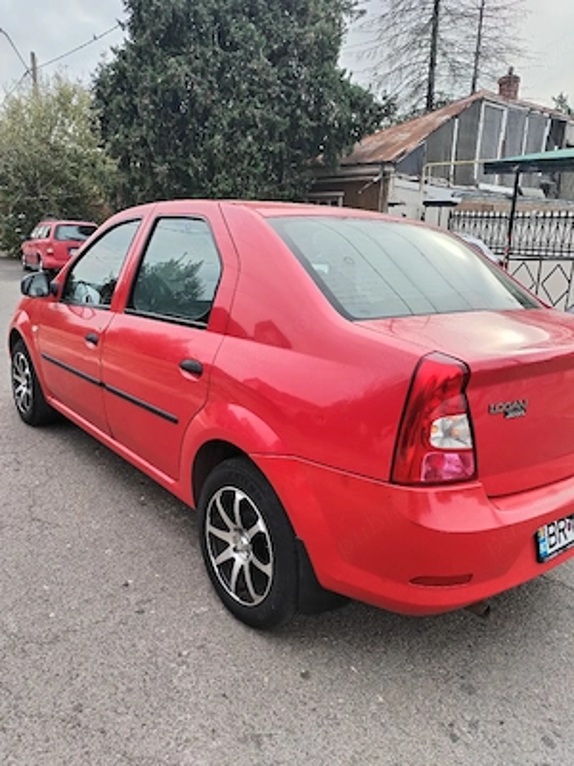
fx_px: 575
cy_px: 383
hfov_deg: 53.1
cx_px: 287
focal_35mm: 26
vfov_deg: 67.3
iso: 100
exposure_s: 1/345
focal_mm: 4.75
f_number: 1.8
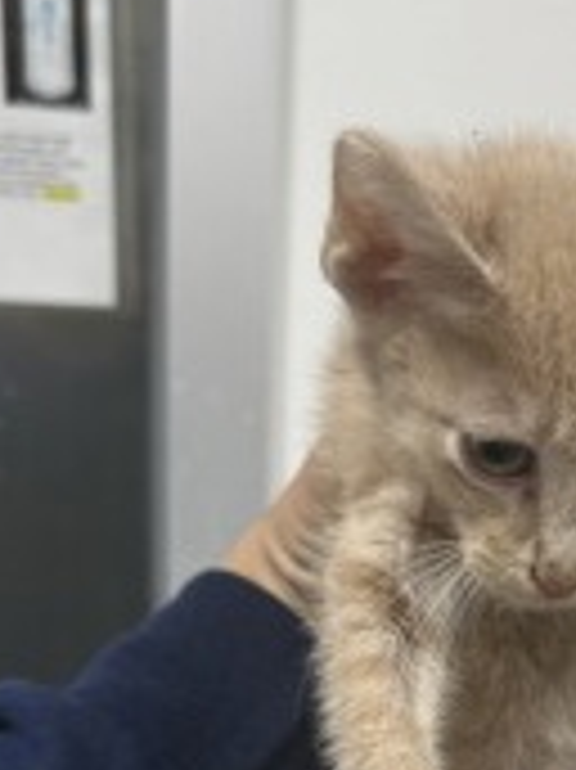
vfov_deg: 28.8
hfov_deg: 22.2
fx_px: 1422
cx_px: 547
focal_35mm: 64
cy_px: 729
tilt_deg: -17.4
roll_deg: -4.9
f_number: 1.5
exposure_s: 1/75
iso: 64
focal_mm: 5.7
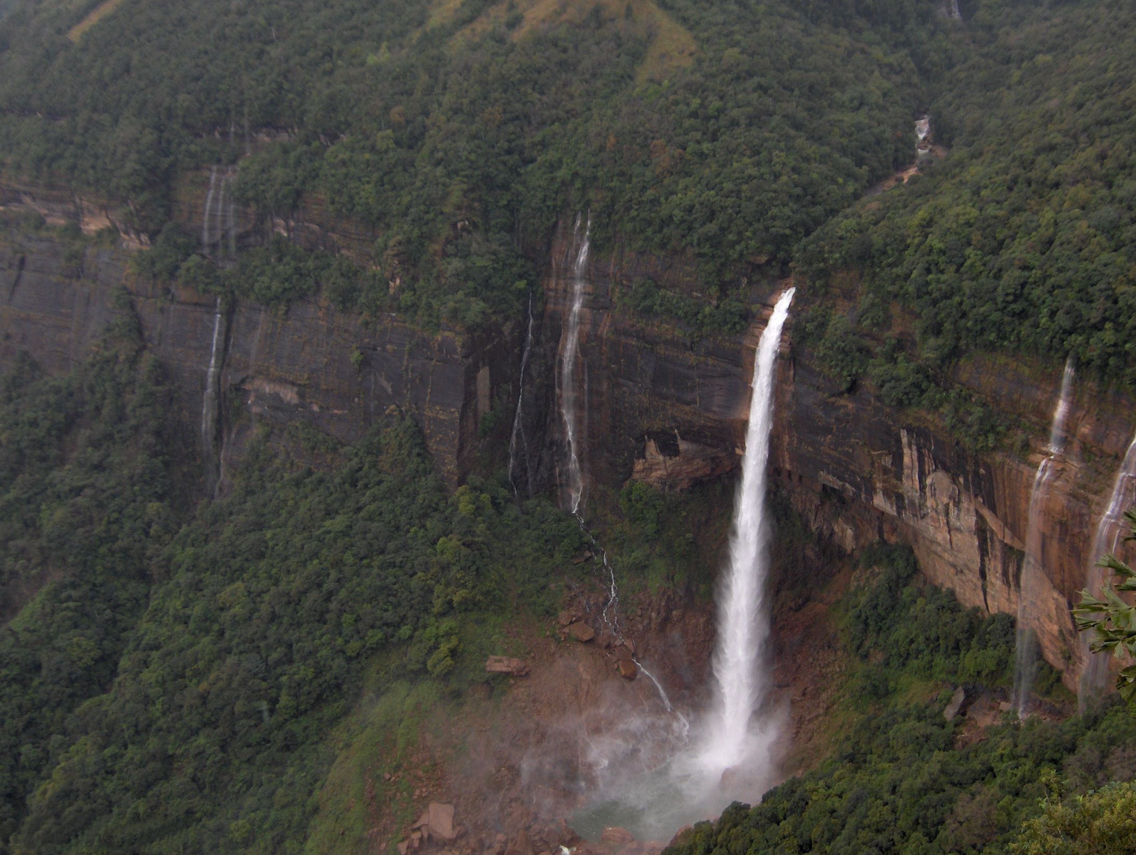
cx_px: 605
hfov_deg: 41.2
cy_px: 441
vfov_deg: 31.6
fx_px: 1512
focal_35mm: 46
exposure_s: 1/380
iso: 100
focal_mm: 8
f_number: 2.8
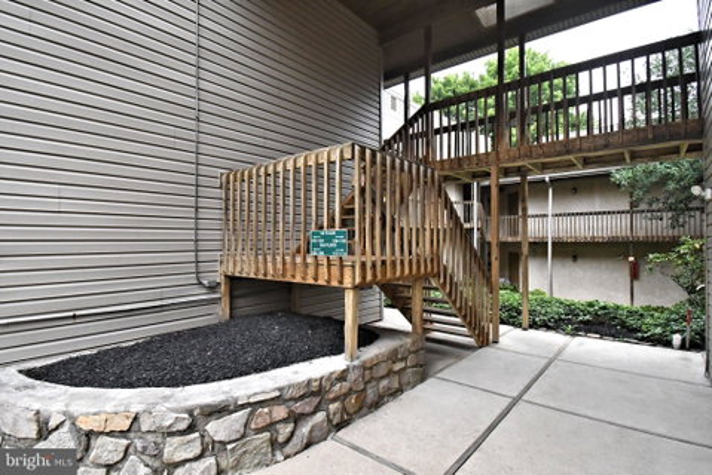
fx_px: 356
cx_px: 356
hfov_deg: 90.0
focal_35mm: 18
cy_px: 238
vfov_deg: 67.5
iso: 4000
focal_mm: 12
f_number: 6.3
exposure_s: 1/1250
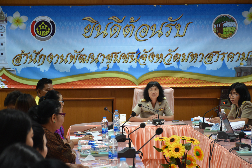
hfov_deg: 19.5
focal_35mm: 105
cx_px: 126
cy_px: 84
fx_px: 735
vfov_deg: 13.0
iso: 800
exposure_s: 1/40
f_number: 5
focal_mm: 70
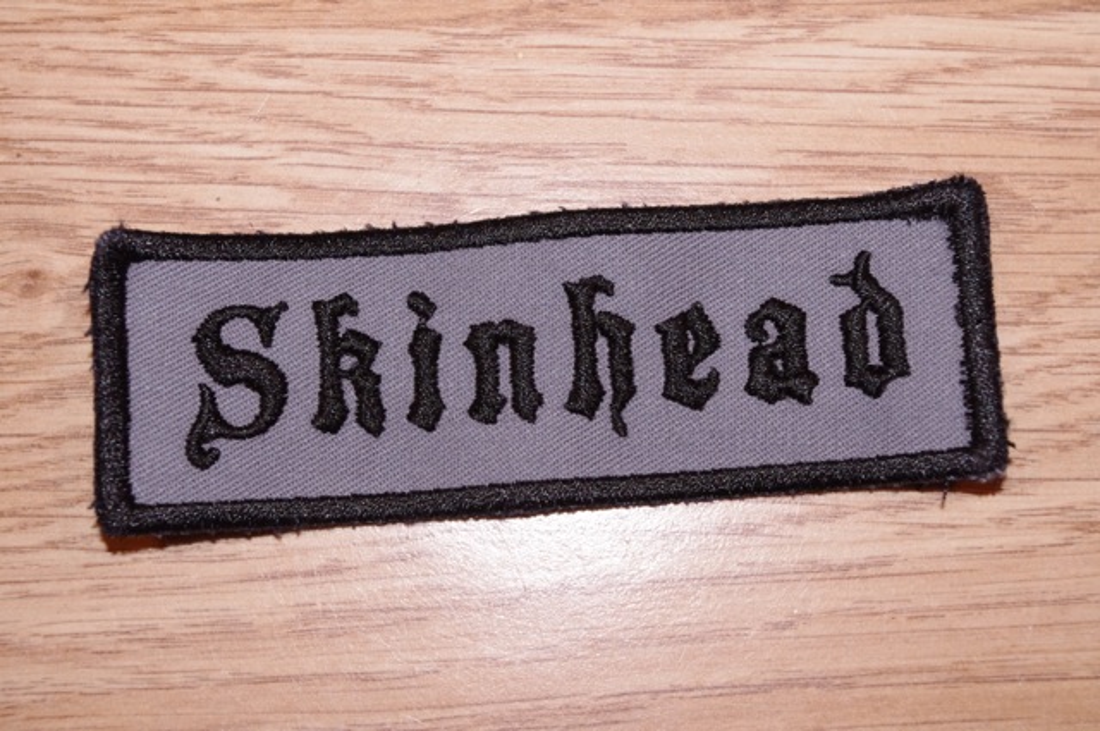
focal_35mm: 64
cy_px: 366
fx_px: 1953
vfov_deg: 21.2
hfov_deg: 31.5
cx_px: 550
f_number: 8
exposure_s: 1/30
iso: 1600
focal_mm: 42.5
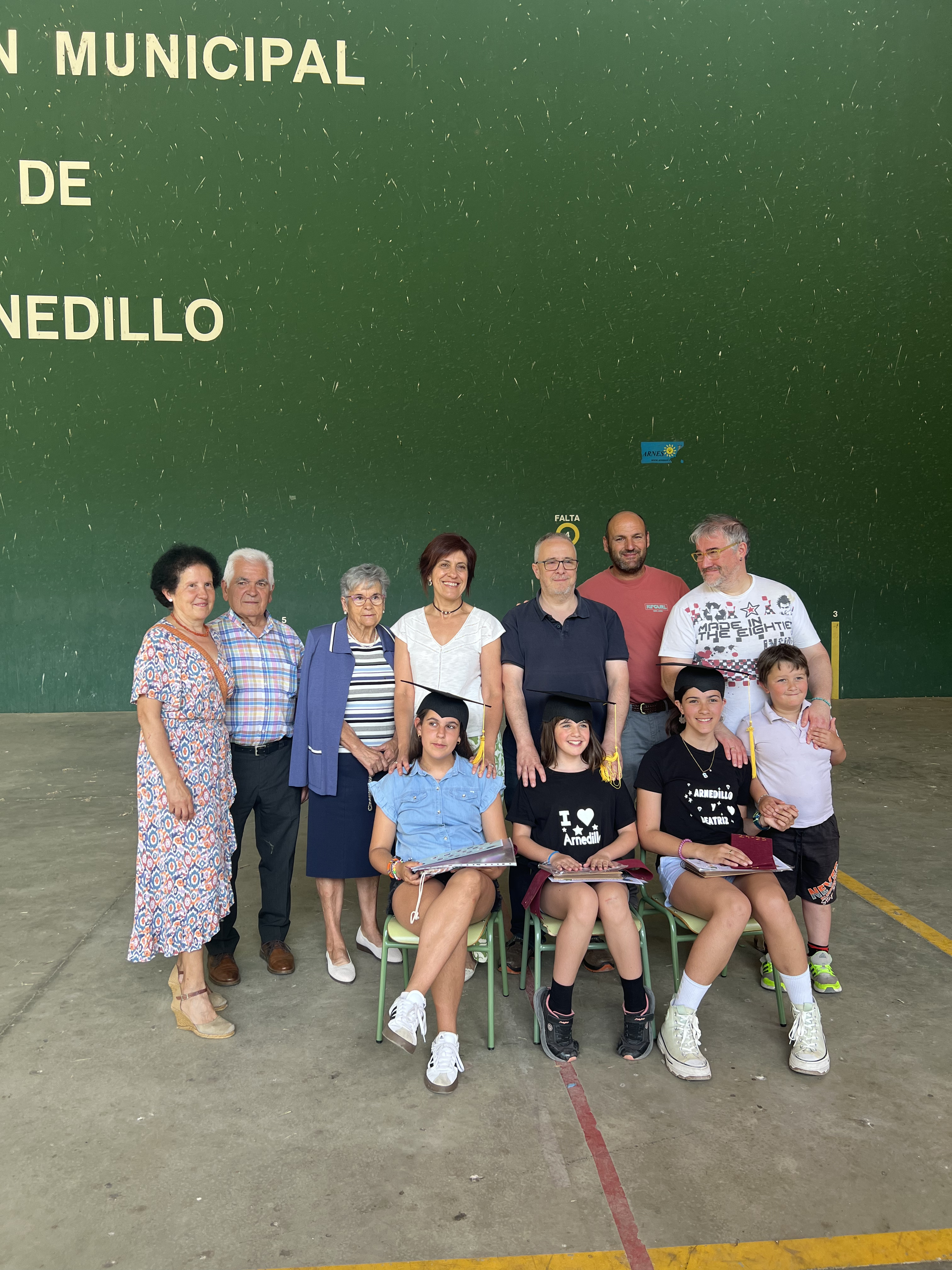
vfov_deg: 67.3
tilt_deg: -1.2
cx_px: 476
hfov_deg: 53.1
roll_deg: +0.7
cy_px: 635
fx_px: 953
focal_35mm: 26
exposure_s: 1/121
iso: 40
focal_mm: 5.7
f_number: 1.5
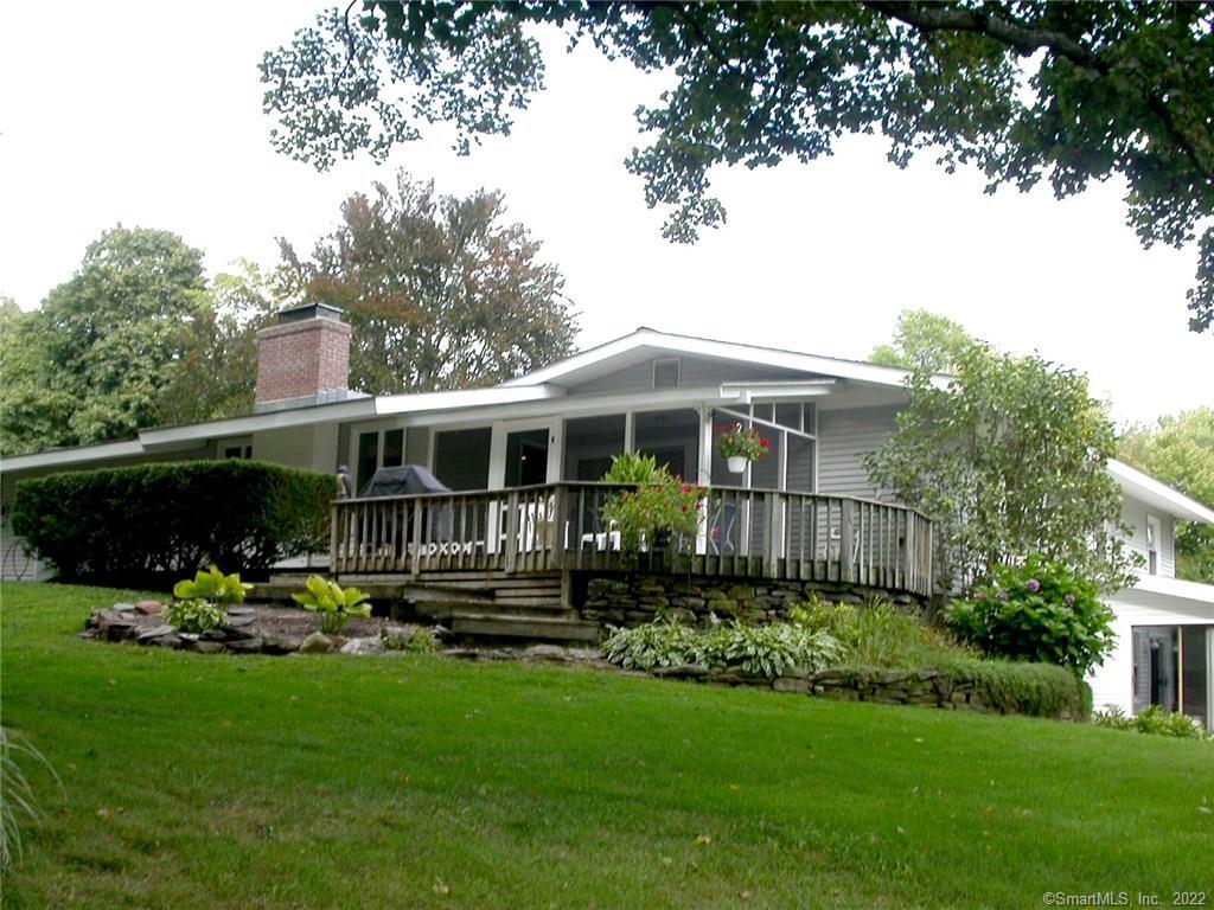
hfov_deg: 49.0
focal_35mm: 38
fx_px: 1333
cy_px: 455
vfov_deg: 37.7
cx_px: 607
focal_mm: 7.85
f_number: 4.2
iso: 100
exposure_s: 1/102
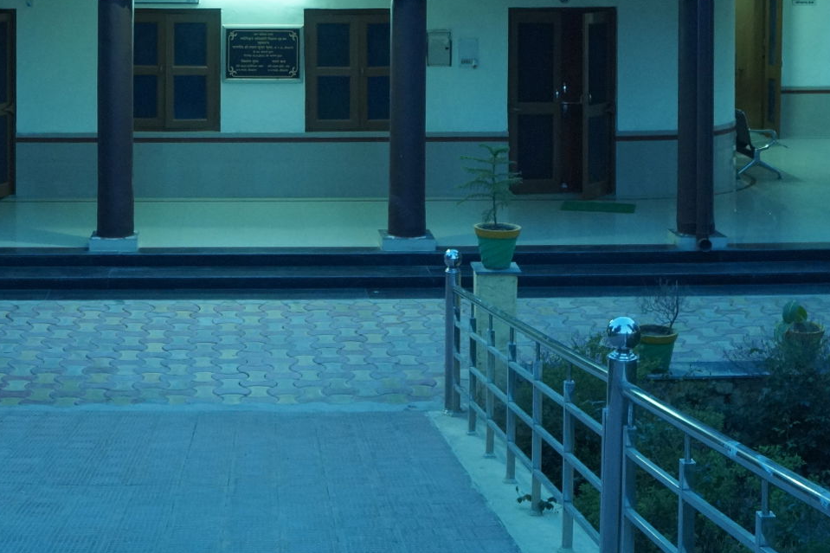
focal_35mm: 66
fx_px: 1521
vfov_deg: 20.0
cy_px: 6
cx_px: 266
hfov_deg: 30.3
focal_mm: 22
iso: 640
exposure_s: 1/60
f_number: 4
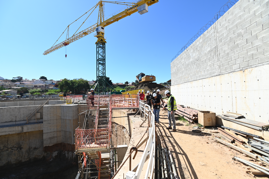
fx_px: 127
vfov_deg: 70.4
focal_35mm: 17
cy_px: 90
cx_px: 134
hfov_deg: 93.3
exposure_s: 1/640
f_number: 6.3
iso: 200
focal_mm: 17
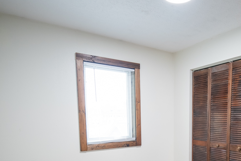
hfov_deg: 63.2
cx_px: 167
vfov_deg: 43.3
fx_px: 188
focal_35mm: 28
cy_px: 138
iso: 1000
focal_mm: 14
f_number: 4
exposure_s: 1/30
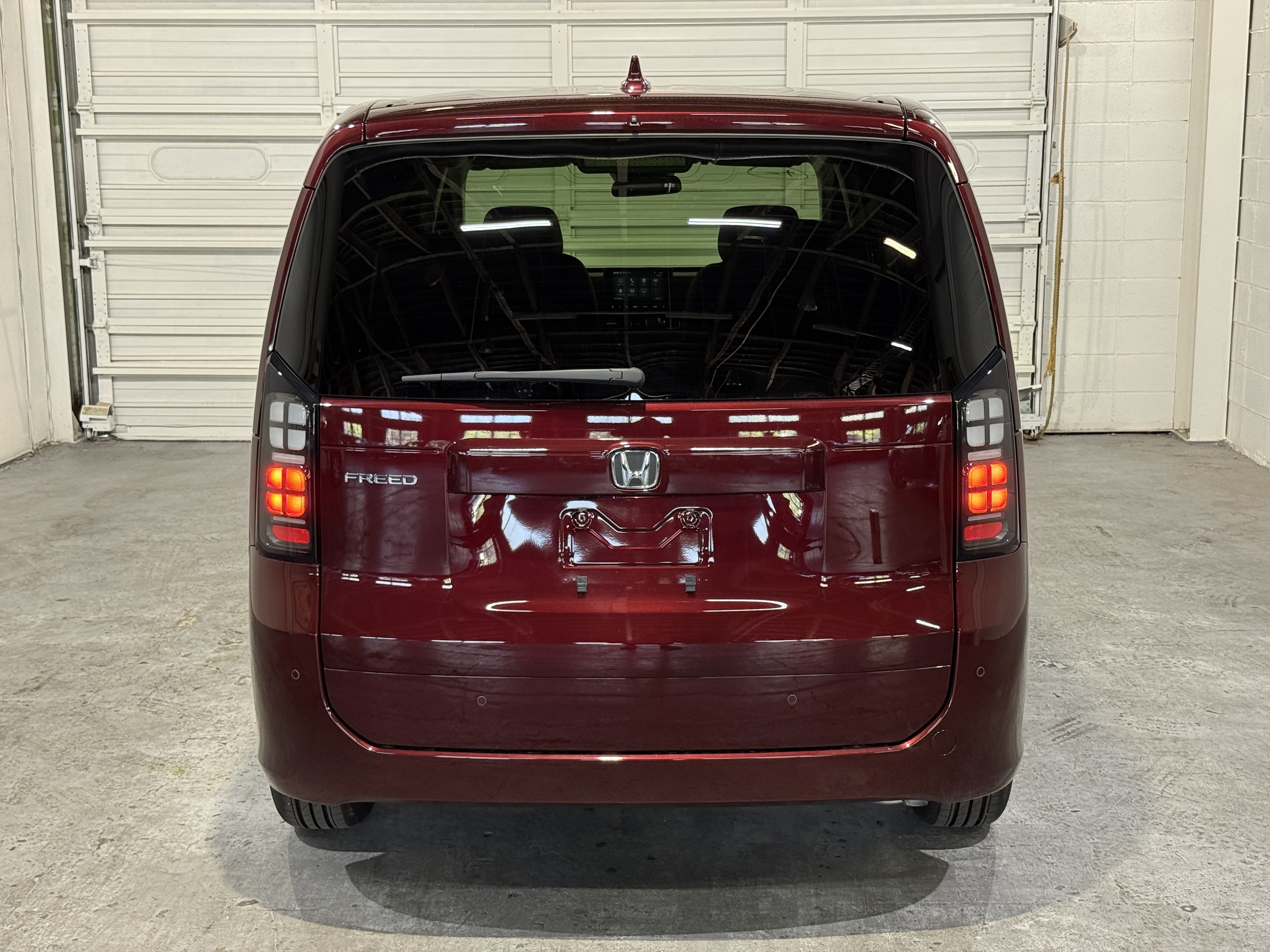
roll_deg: -0.2
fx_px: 1761
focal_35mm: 48
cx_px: 635
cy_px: 476
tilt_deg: -10.3
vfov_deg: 30.3
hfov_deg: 39.7
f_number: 1.78
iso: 320
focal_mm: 6.76
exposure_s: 1/40
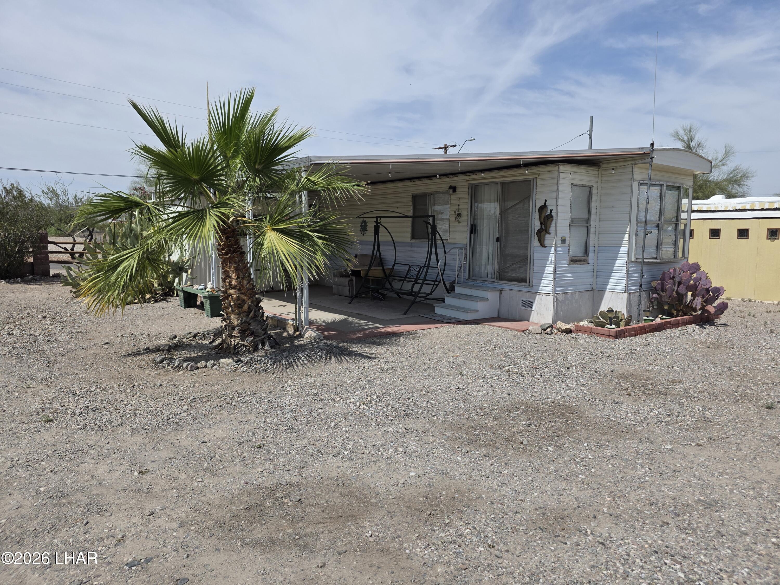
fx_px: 518
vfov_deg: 58.9
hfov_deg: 73.9
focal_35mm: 23
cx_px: 390
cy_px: 292
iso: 64
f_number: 1.7
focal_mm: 6.3
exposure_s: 1/7944
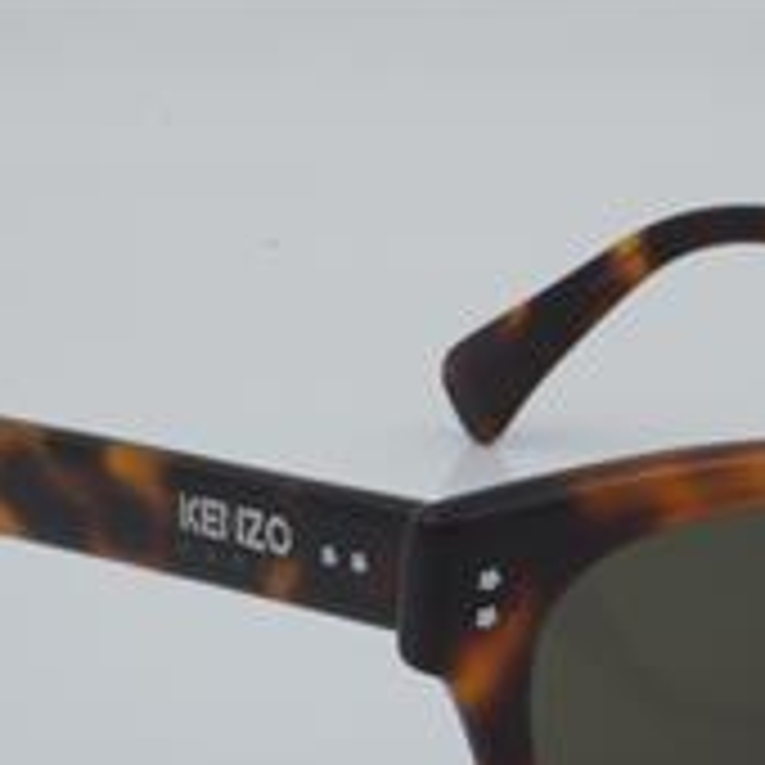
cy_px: 580
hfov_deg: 11.6
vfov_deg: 11.6
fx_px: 3750
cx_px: 603
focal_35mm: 150
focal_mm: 50
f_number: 32
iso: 100
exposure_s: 1/4
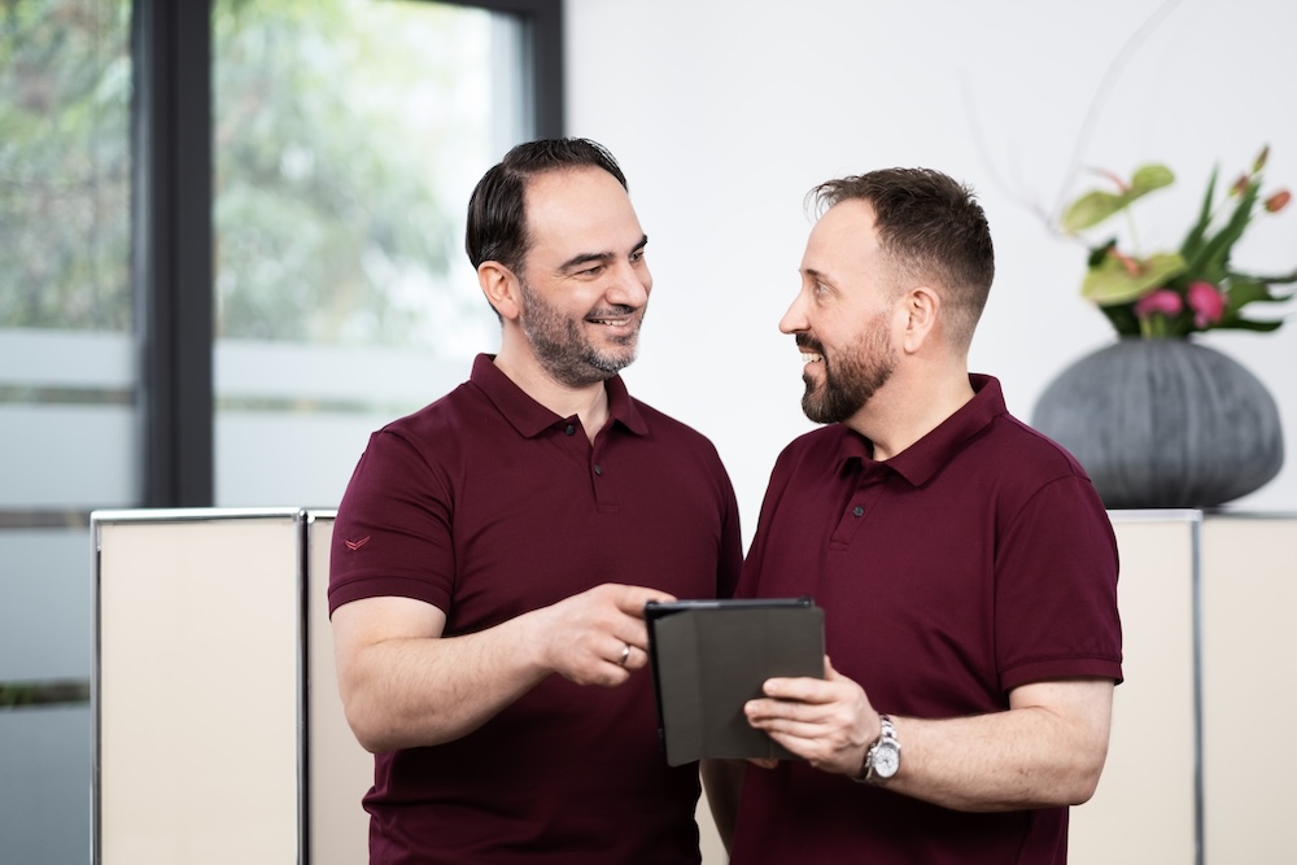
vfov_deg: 16.3
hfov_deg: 24.2
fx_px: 3027
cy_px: 432
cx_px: 648
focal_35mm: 84
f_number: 1.2
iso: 160
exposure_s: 1/200
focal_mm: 56
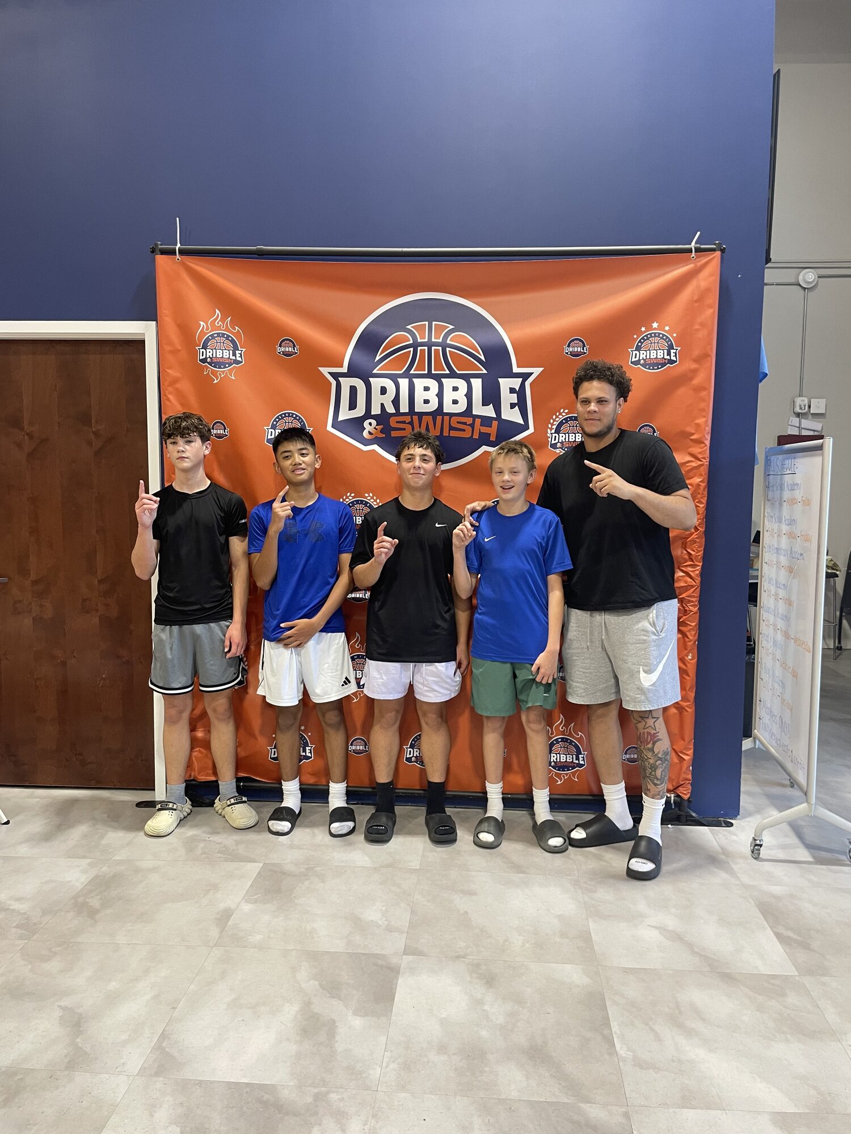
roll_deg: +0.1
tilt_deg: -5.1
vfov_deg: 67.3
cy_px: 567
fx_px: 852
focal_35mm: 26
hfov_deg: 53.1
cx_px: 426
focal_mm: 4.2
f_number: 1.6
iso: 100
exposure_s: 1/60
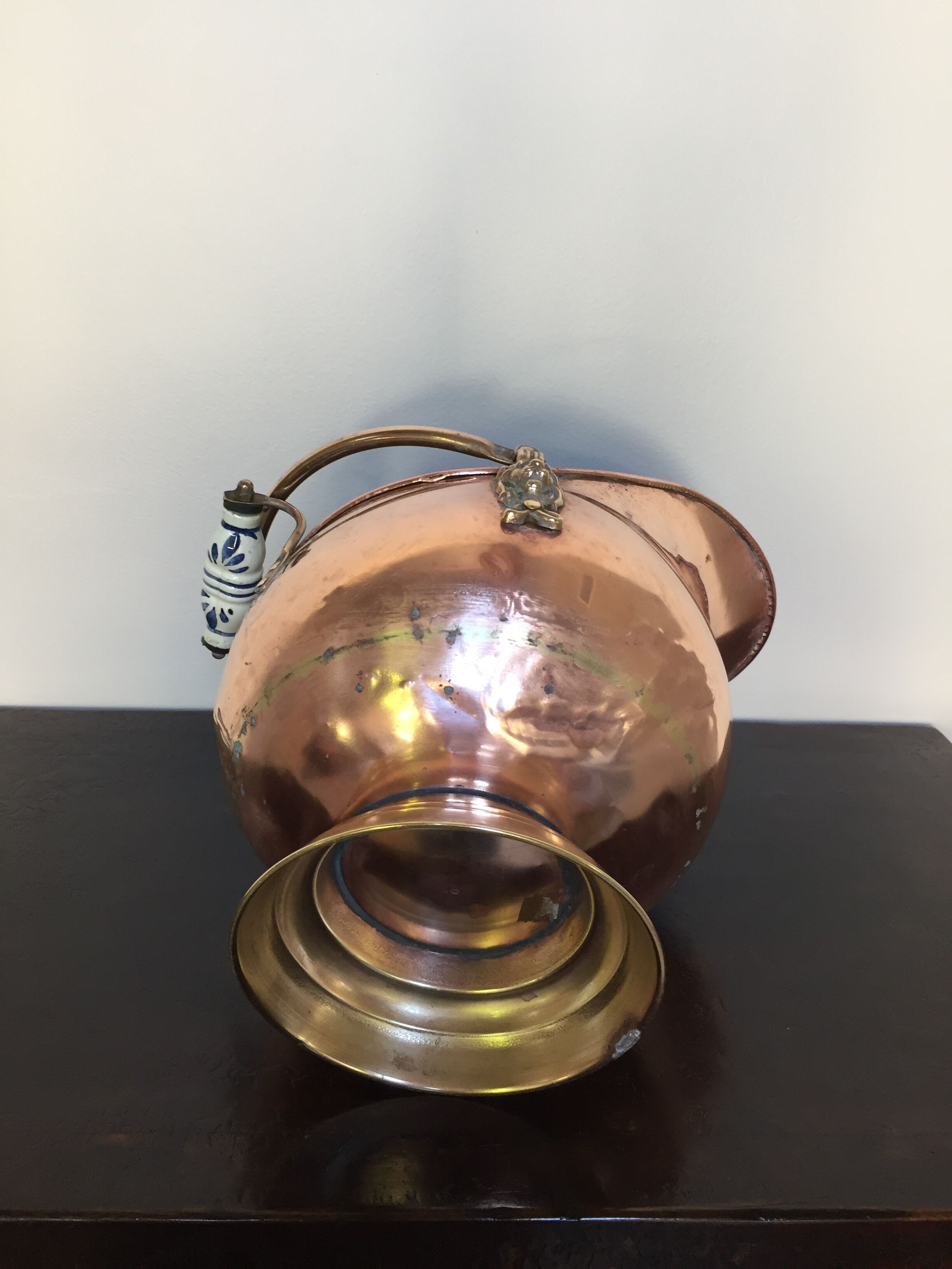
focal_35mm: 29
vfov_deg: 61.7
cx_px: 476
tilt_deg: -20.0
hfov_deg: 48.2
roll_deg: -1.5
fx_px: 1063
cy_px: 634
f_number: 2.2
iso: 100
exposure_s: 1/33
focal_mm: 4.15
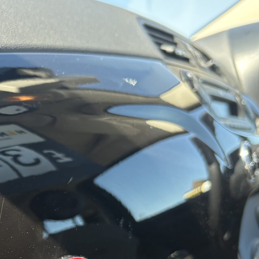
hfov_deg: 25.5
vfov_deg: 26.1
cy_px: 227
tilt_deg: -12.4
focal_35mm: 64
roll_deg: -0.8
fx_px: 542
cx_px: -2
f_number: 1.6
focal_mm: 5.96
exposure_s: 1/243
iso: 80
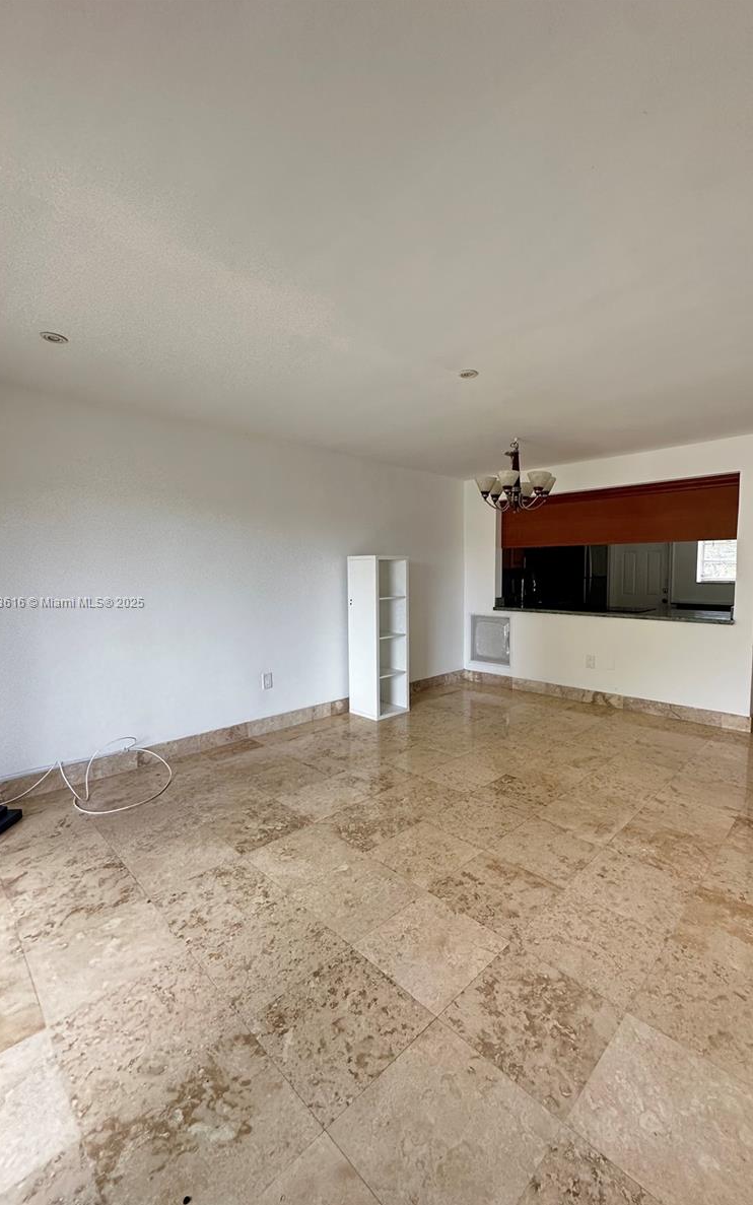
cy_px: 603
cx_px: 414
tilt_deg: -3.4
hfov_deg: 74.6
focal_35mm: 15
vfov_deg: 101.5
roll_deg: +1.6
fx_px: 492
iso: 250
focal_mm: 2.22
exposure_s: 1/99
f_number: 2.2
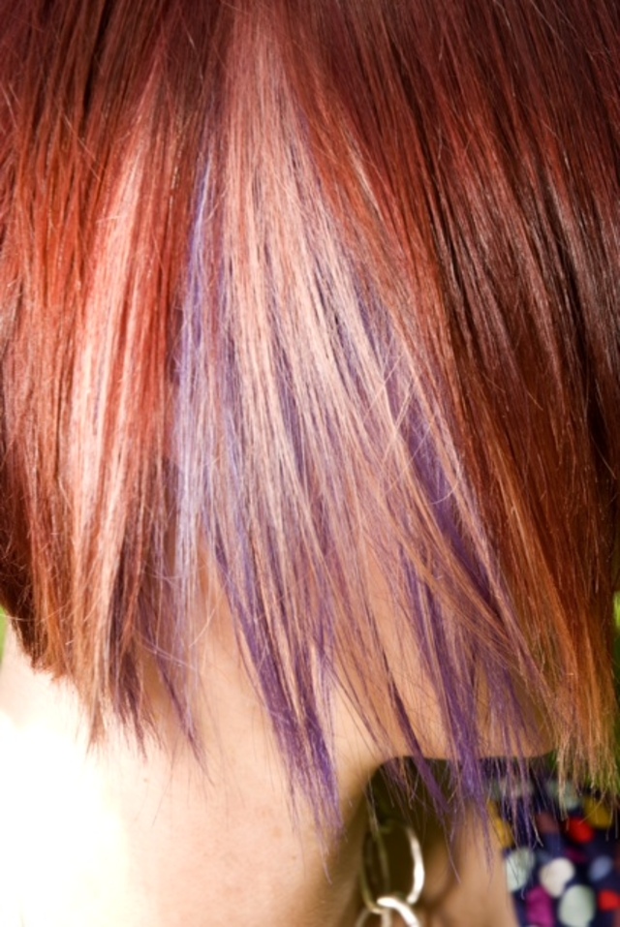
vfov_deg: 24.6
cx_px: 310
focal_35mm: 82
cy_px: 464
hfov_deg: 16.6
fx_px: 2126
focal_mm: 55
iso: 200
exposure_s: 1/200
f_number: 7.1
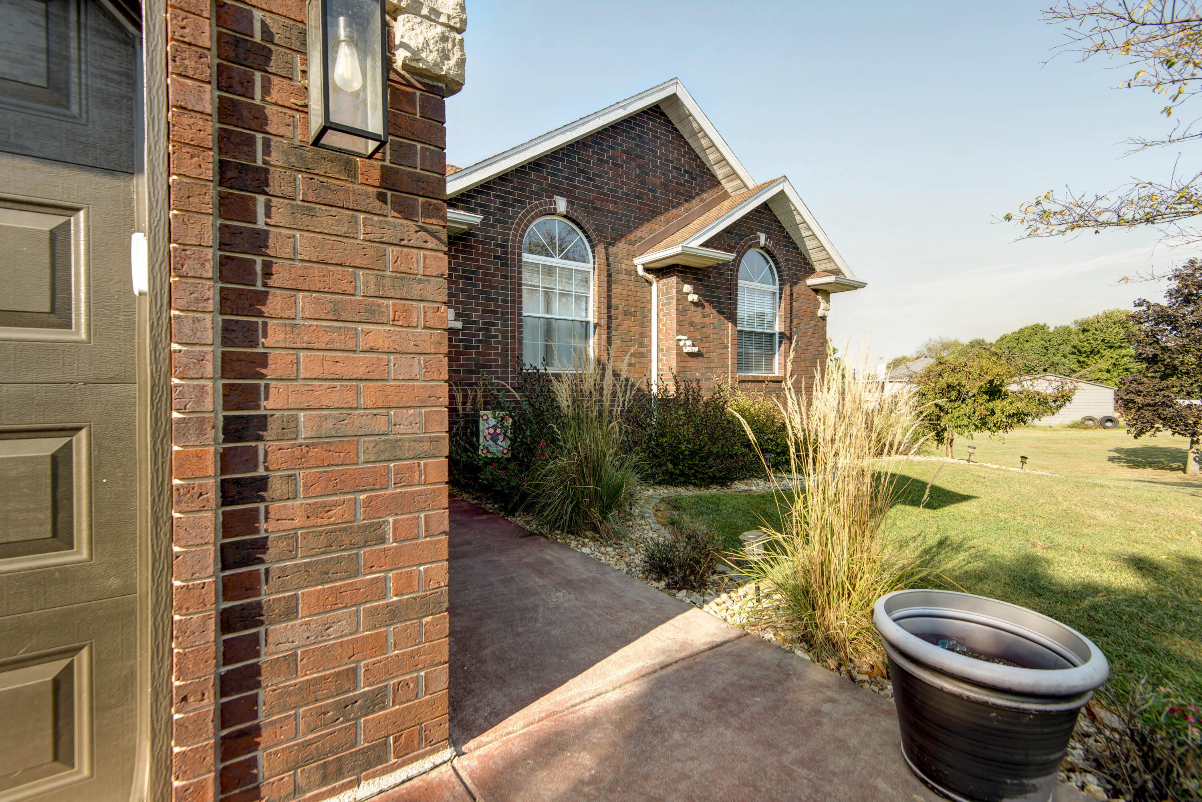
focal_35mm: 16
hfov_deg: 96.7
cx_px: 601
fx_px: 534
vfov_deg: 73.8
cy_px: 401
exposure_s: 1/45
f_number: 6.7
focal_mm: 16
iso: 100
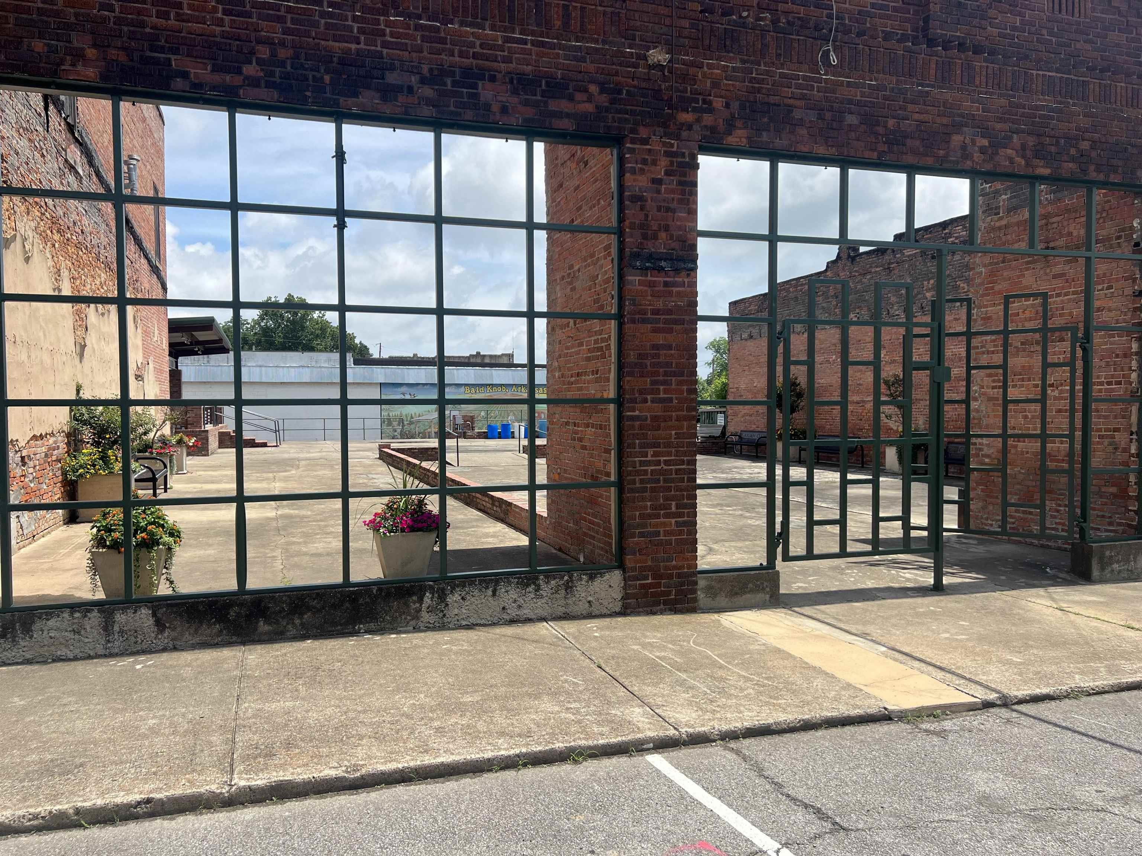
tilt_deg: -1.2
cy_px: 428
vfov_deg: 53.1
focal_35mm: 26
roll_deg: +0.0
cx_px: 571
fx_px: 858
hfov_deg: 67.3
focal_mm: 5.7
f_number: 1.5
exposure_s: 1/5319
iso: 50
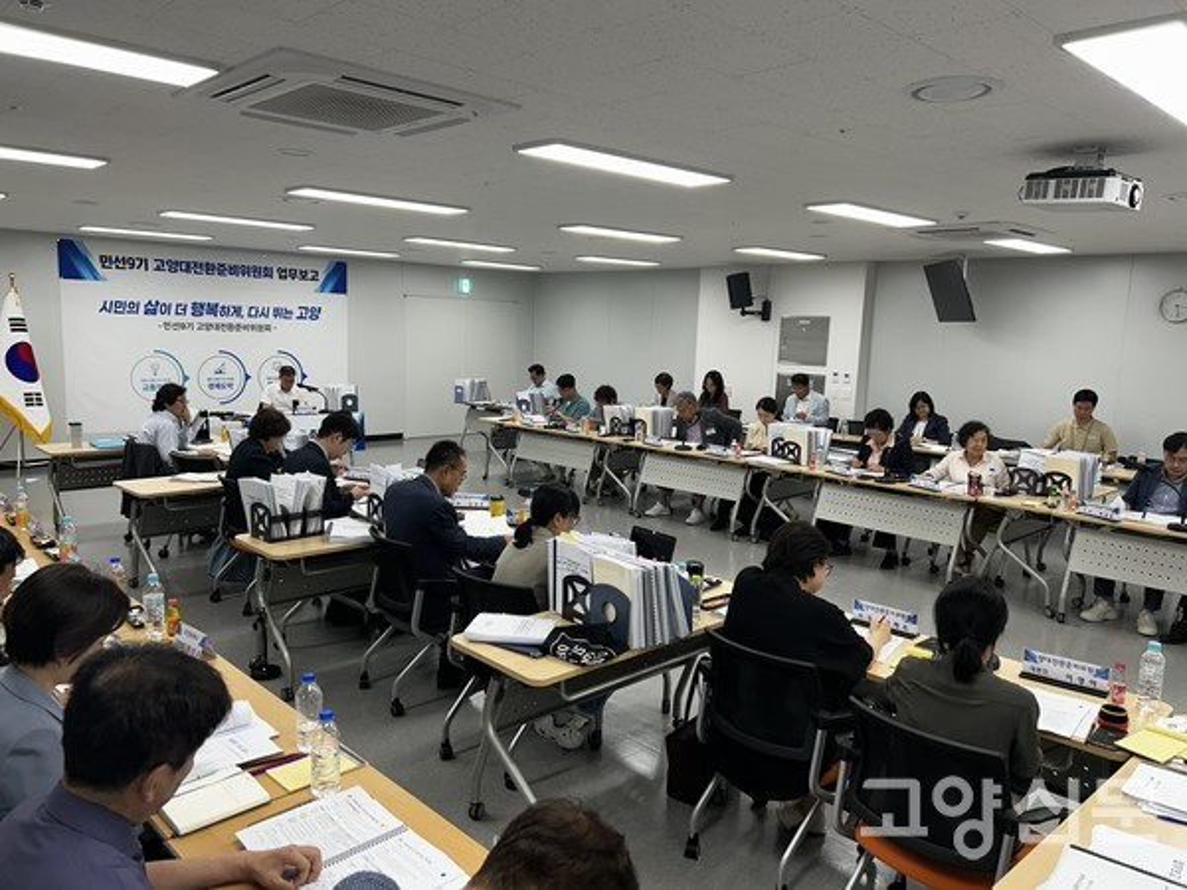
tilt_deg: -9.1
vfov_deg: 53.1
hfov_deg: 67.3
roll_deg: -1.0
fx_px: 892
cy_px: 445
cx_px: 594
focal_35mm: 26
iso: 80
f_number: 1.5
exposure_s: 1/120
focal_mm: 5.7
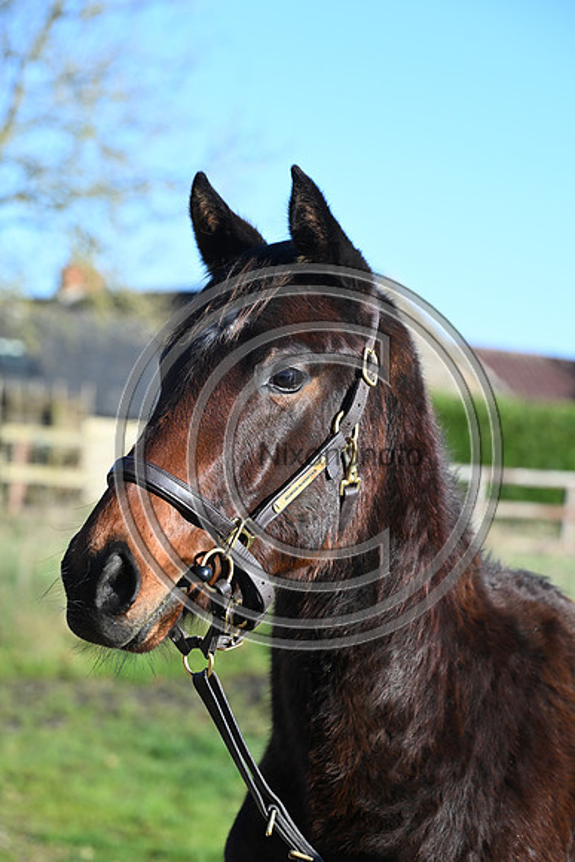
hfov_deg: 12.5
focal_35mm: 110
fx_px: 2634
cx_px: 288
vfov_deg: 18.6
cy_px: 431
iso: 560
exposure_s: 1/1250
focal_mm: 110
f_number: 5.6
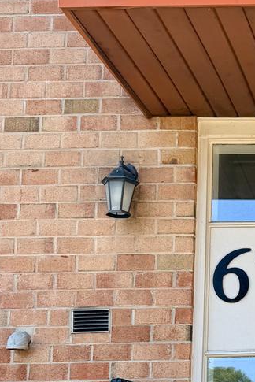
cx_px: 411
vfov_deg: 25.4
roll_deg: +1.1
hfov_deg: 15.6
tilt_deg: +11.9
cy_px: 287
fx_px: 838
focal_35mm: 79
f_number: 1.78
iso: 80
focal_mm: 6.76
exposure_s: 1/888
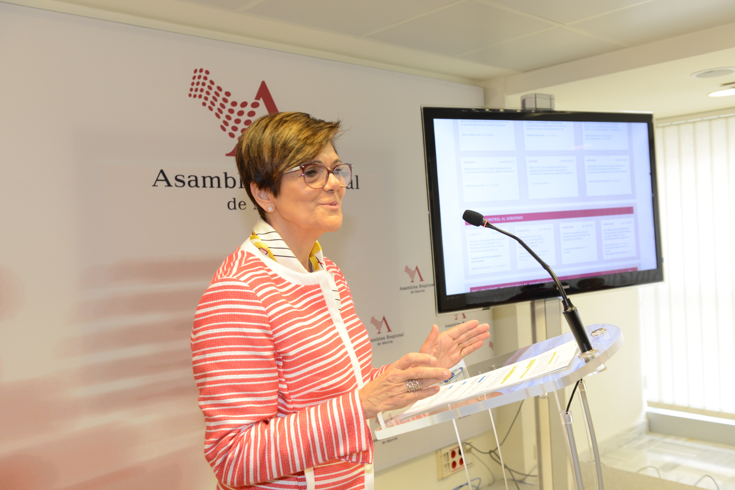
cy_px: 245
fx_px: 715
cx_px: 368
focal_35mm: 35
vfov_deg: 37.9
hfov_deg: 54.4
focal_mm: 35
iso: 800
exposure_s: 1/60
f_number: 5
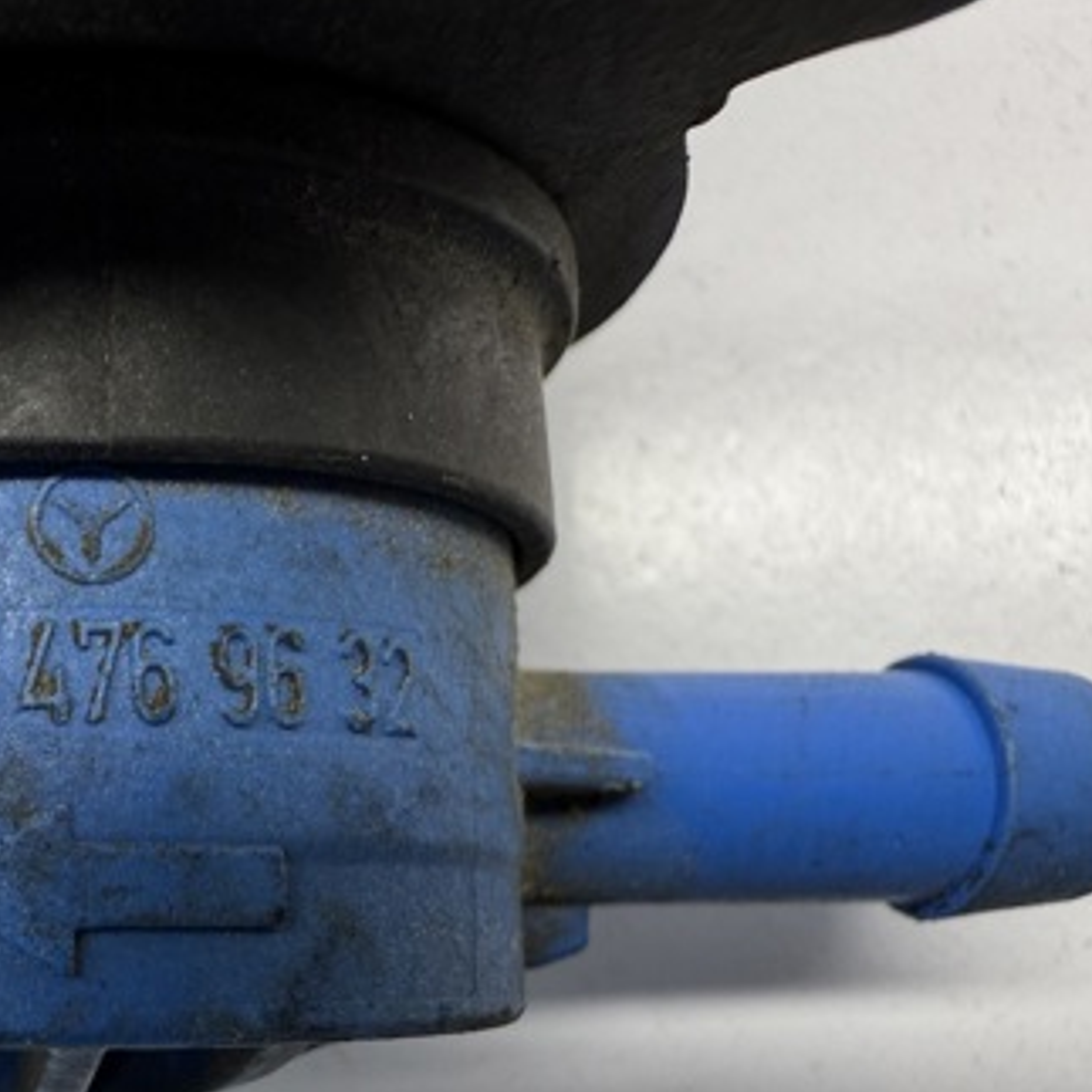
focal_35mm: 42
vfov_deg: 39.3
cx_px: 101
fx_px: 1499
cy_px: 774
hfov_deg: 37.3
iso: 40
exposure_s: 1/100
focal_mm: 2.22
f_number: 2.2
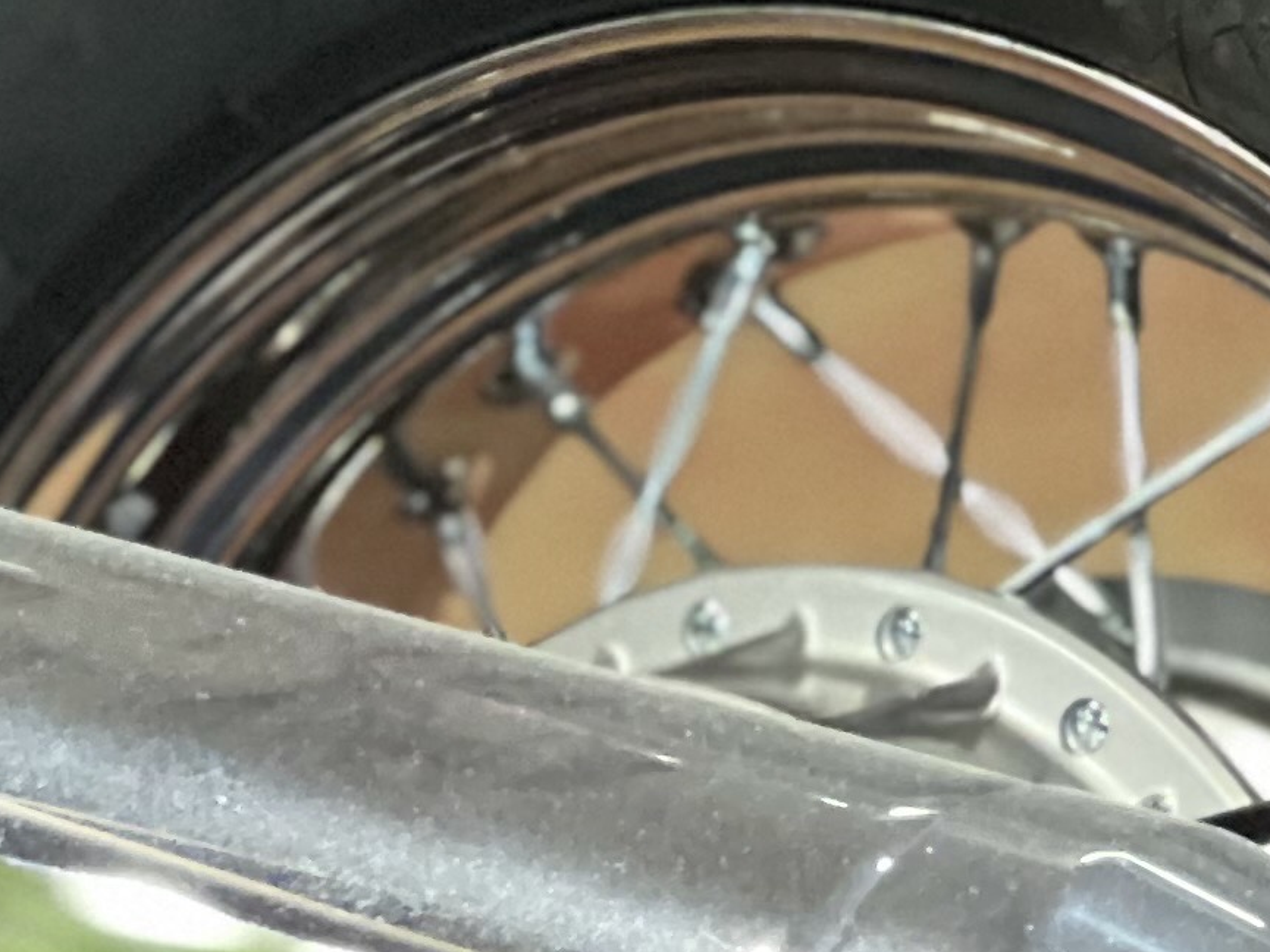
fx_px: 13173
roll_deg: +1.2
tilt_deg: -17.8
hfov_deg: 5.5
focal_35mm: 359
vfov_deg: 4.1
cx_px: 366
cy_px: 1347
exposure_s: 1/15
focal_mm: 9
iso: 500
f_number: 2.8
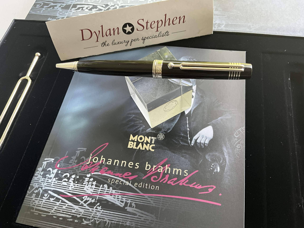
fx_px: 255
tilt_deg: -61.0
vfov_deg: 48.2
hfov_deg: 61.7
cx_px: 152
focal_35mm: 29
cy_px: 114
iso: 80
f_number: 1.8
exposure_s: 1/60
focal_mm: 3
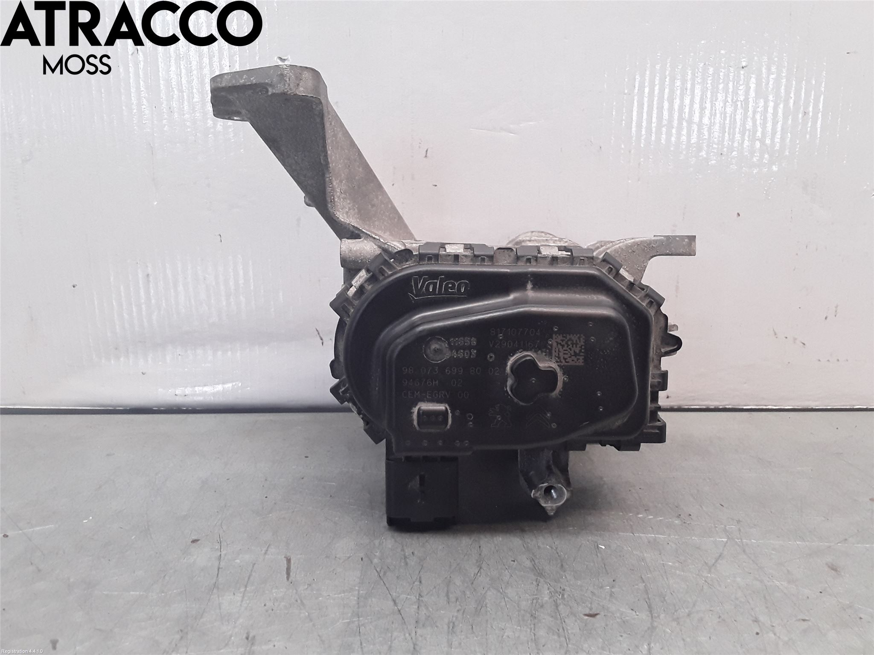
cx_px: 437
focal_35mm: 28
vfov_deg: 49.7
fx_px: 707
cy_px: 328
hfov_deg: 63.4
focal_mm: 2.91
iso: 100
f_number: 1.9
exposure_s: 1/100
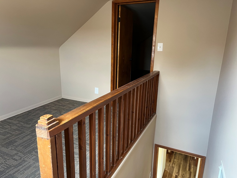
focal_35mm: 26
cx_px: 118
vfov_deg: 53.1
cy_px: 89
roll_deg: -0.9
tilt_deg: -14.0
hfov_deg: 67.3
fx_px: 178
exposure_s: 1/60
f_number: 1.6
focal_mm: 5.1
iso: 200
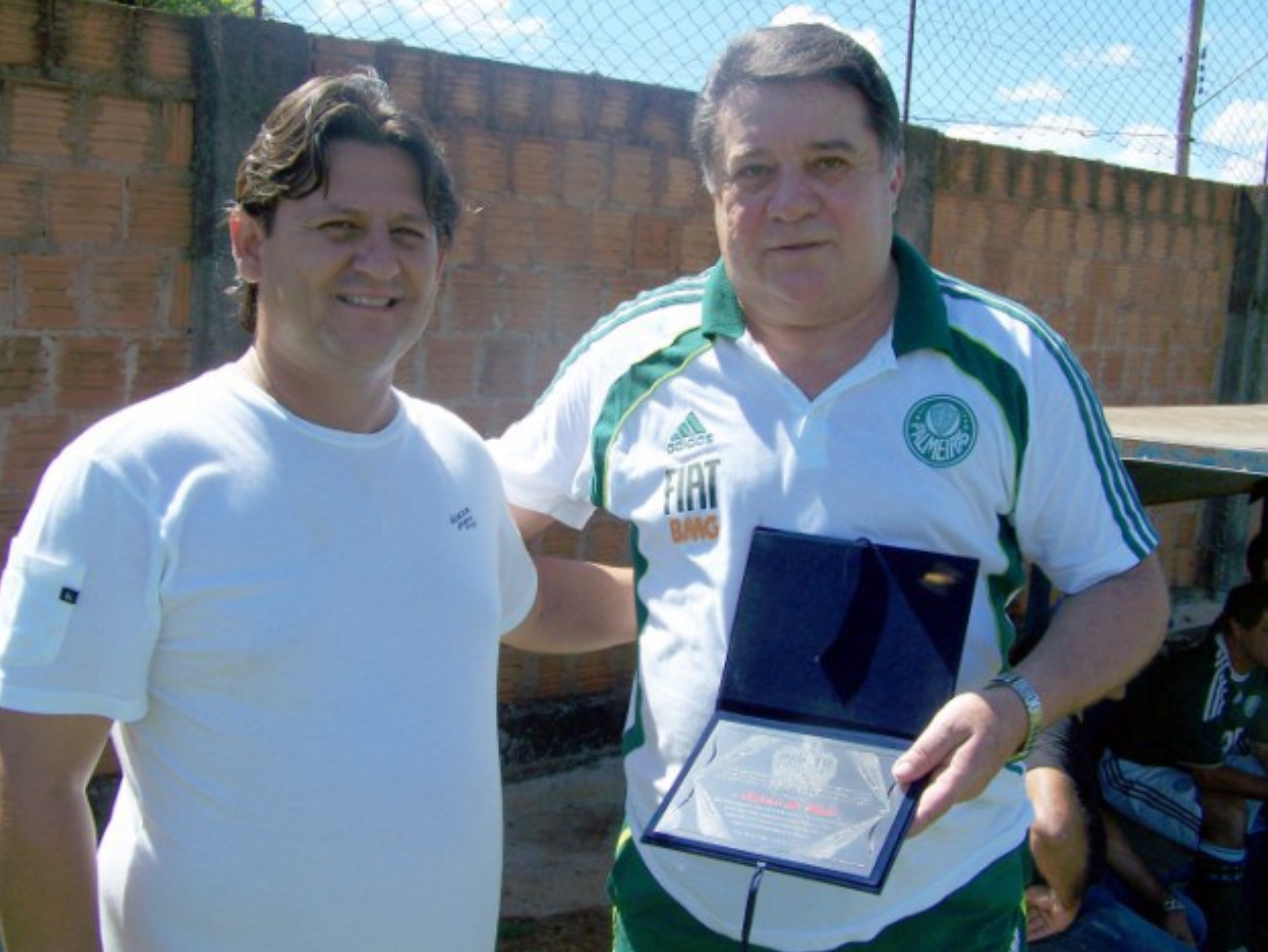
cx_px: 622
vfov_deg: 36.9
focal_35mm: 39
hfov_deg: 47.8
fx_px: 1429
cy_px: 474
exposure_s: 1/500
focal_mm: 6.3
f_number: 4
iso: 80
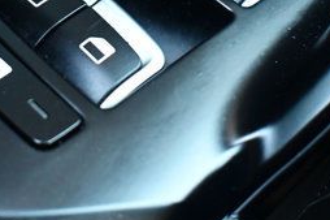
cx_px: 161
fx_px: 1063
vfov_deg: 11.6
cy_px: -37
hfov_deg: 17.7
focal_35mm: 116
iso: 3600
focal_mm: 31
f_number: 4.2
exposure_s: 1/60
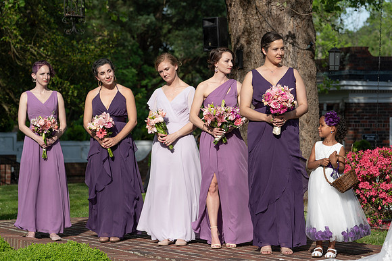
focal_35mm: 124
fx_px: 1346
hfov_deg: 16.6
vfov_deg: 11.1
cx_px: 199
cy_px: 123
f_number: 5.6
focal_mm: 114
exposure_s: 1/200
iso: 50
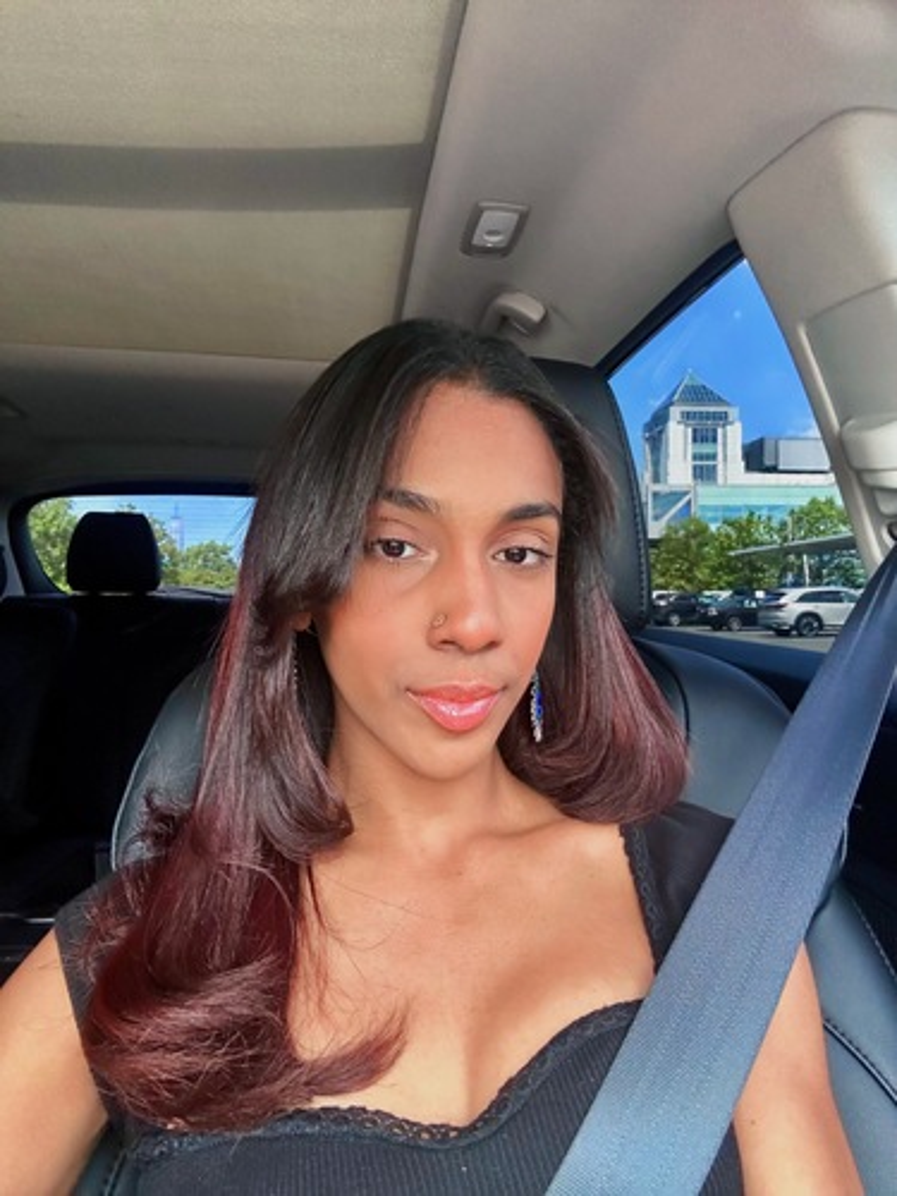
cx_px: 448
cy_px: 598
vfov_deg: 73.9
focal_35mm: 23
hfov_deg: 58.9
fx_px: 795
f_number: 1.9
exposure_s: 1/60
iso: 160
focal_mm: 2.69
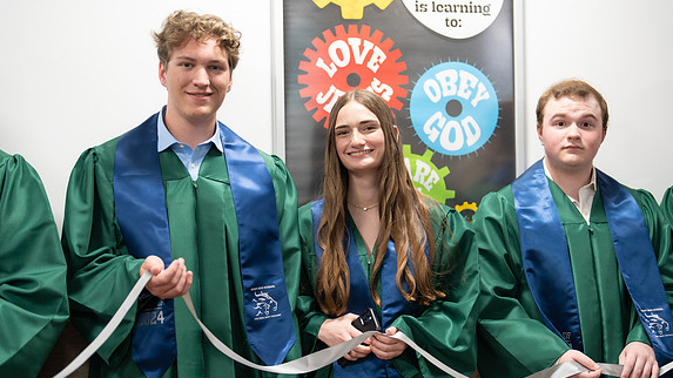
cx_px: 339
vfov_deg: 22.6
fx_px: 946
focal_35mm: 53
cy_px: 207
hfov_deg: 39.2
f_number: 1.2
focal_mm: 50
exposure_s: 1/320
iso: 500
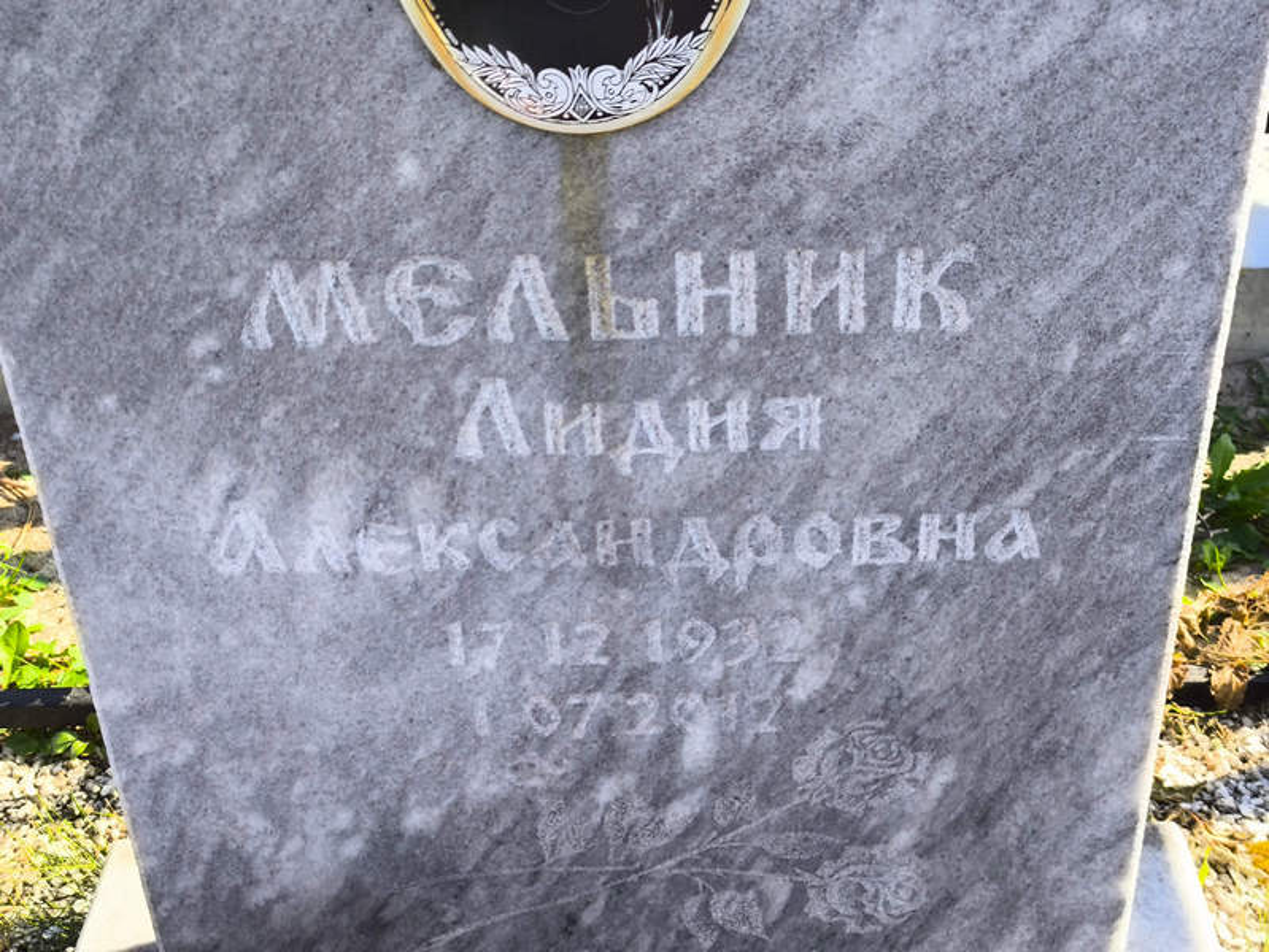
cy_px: 476
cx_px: 634
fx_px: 1834
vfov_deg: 29.1
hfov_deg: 38.2
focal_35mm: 50
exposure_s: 1/421
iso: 50
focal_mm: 4.71
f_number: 1.7
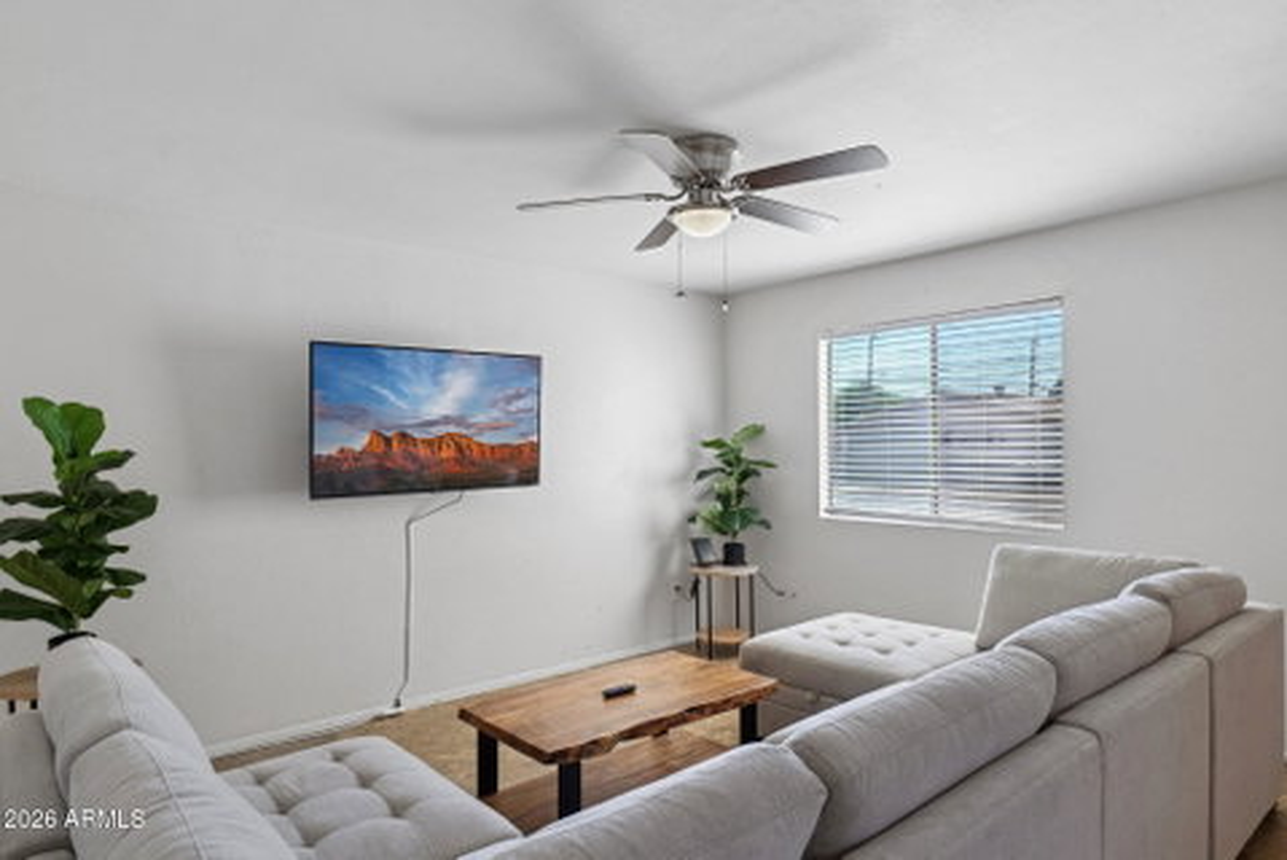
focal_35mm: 20
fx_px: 715
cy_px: 430
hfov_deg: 83.9
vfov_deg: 62.0
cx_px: 644
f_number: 8
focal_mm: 20
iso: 400
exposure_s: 1/80
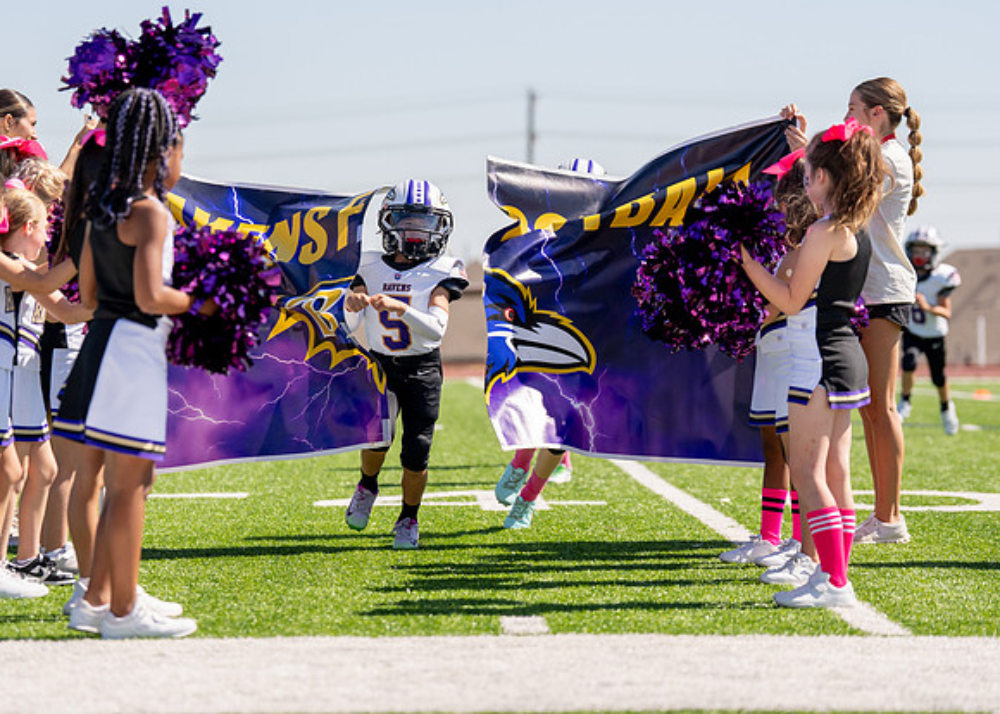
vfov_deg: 10.5
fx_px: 3894
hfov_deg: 14.6
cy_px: 306
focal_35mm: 137
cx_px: 506
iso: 160
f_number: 2.8
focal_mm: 112
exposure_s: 1/2500
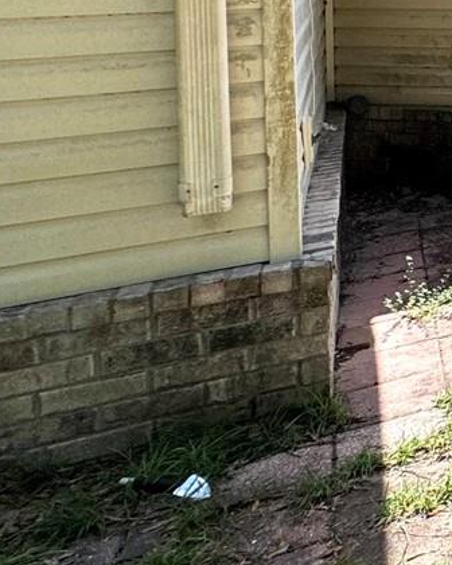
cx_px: 1064
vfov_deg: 32.2
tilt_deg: -0.2
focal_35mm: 52
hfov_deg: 15.6
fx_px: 870
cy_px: -38
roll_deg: +1.3
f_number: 2.2
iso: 50
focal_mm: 2.22
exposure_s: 1/675
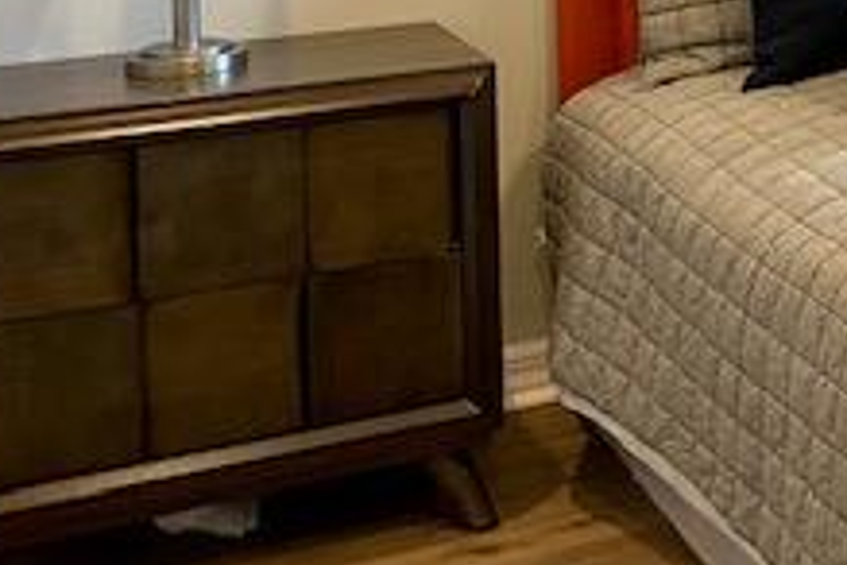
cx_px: 1056
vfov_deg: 15.8
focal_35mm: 79
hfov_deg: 23.2
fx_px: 1859
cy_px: -294
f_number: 1.8
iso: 80
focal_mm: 4.25
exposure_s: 1/60
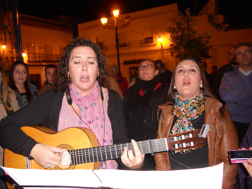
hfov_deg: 65.3
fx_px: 197
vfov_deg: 51.4
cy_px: 94
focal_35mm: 27
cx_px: 126
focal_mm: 4.9
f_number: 3.2
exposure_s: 1/25
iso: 200
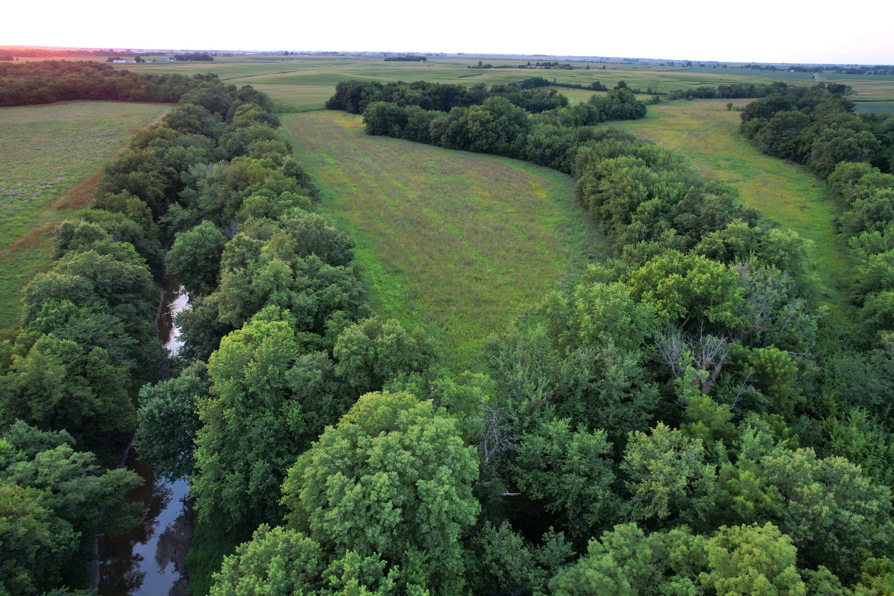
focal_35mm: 22
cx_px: 447
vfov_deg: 57.2
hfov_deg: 78.6
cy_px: 298
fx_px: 546
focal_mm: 8.4
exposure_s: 1/100
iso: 100
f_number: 2.8
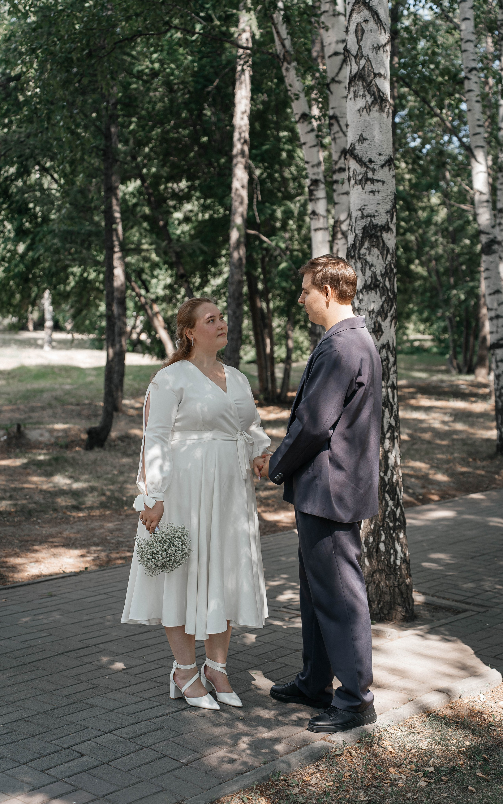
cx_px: 247
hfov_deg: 25.3
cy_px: 402
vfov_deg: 39.6
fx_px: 1119
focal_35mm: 51
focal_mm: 50
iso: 50
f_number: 3.2
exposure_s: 1/160
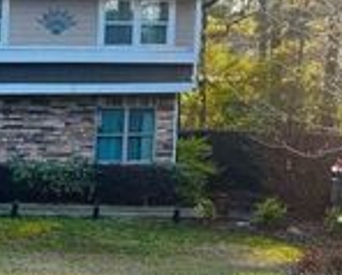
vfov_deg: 19.5
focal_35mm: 79
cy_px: 133
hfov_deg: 19.9
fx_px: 801
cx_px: -208
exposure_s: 1/658
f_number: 1.78
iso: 80
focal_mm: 6.76
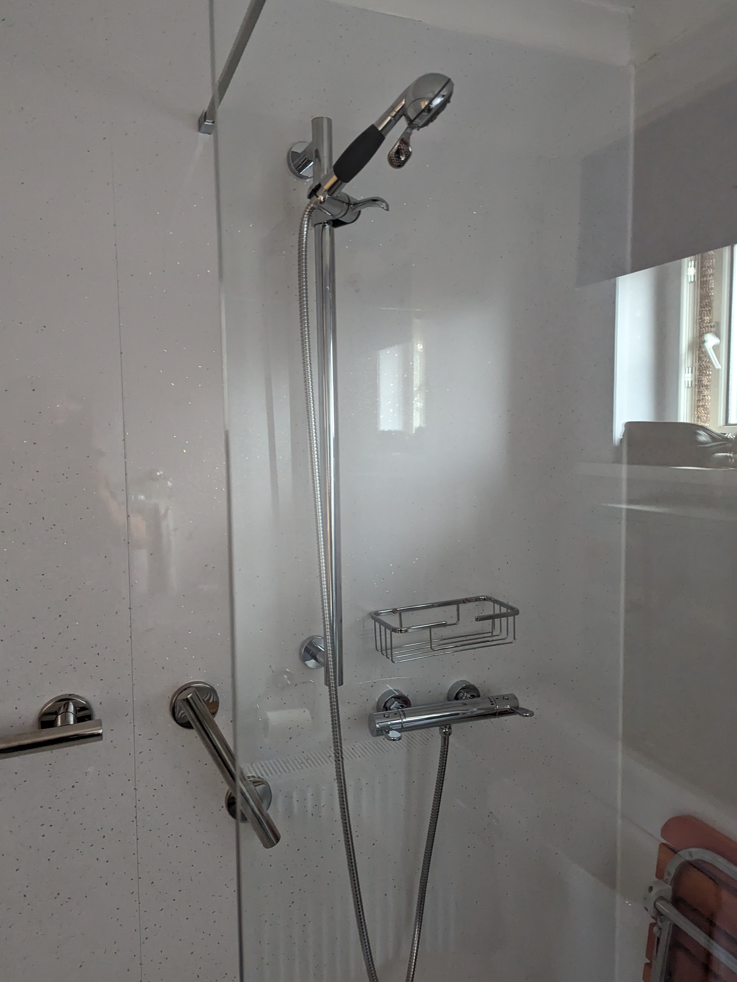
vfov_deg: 69.4
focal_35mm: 25
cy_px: 498
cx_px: 383
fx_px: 710
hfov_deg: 54.9
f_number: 1.85
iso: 1475
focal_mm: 6.81
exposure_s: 1/177
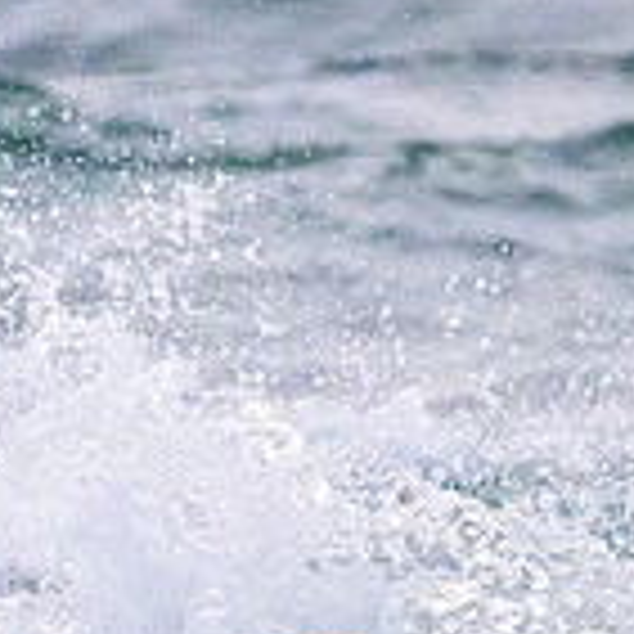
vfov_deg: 0.7
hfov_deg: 0.7
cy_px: 658
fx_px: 53005
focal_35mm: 2558
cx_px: -266
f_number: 11
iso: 14400
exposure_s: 1/2000
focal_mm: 600
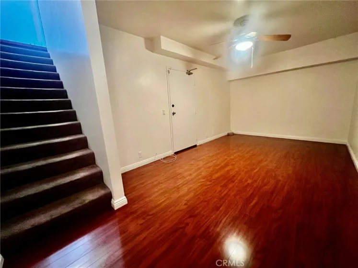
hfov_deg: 106.2
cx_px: 179
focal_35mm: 13
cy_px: 134
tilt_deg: -11.5
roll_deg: +3.4
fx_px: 134
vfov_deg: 89.9
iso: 800
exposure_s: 1/60
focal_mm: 1.57
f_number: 1.8
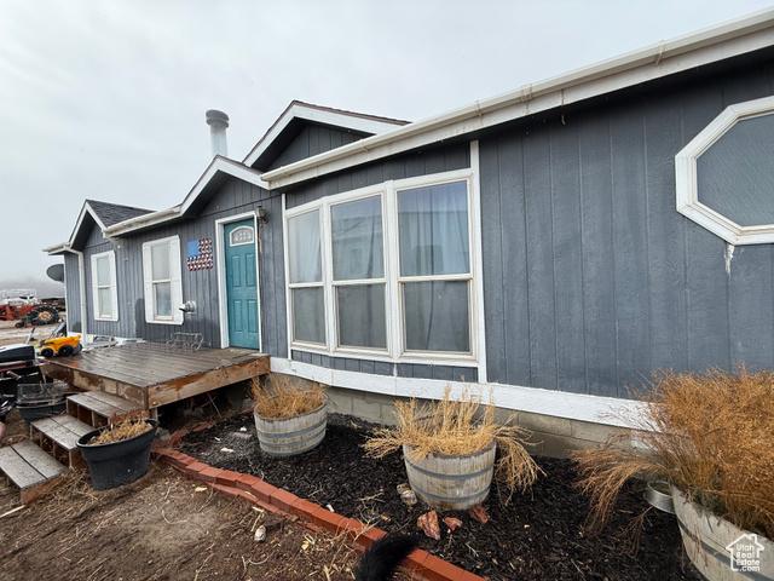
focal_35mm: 14
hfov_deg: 102.1
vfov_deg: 85.7
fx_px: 313
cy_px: 290
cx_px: 387
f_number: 2.2
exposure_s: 1/585
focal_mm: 2.22
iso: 50
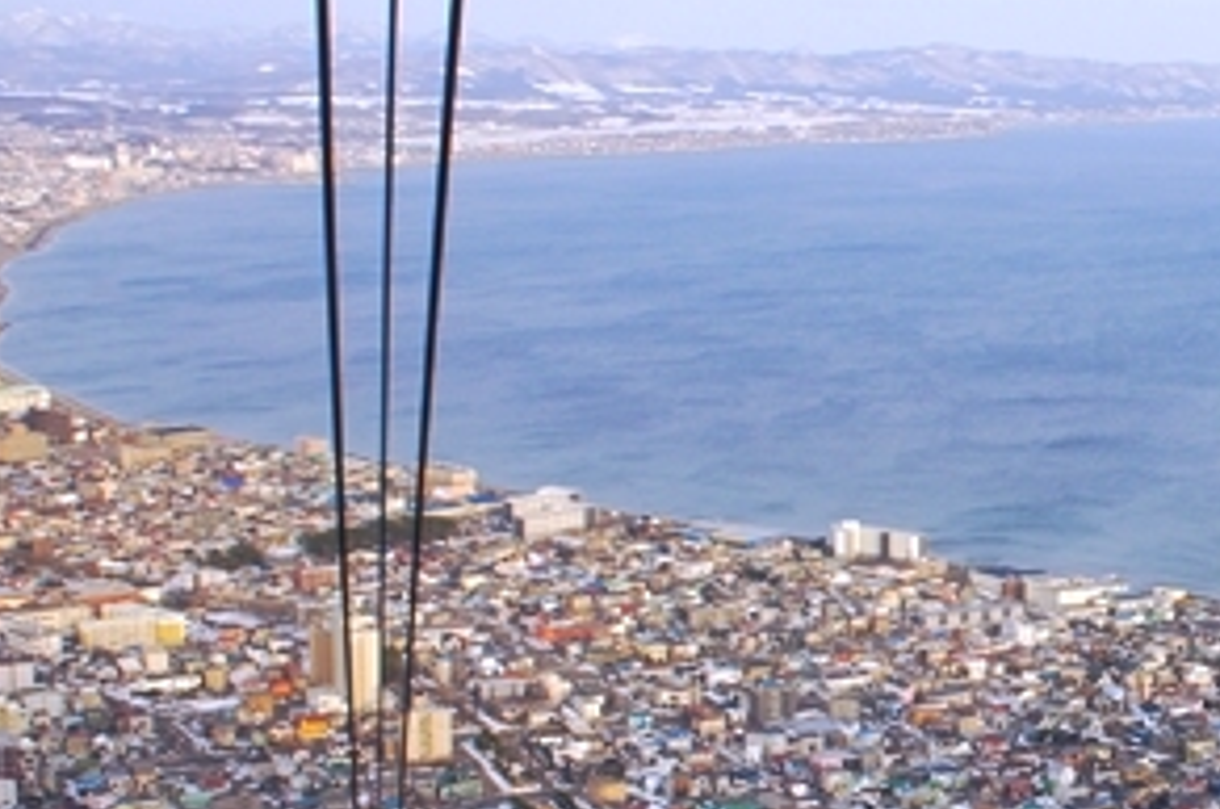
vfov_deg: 17.3
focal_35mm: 78
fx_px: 2652
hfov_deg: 24.5
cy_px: 509
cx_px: 1283
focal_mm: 19
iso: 200
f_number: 8
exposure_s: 1/80
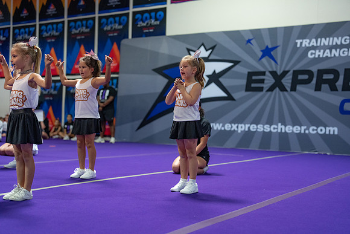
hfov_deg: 39.6
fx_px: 486
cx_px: 175
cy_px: 117
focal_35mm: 50
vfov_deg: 27.0
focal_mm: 50
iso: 3200
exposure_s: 1/1000
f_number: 1.8
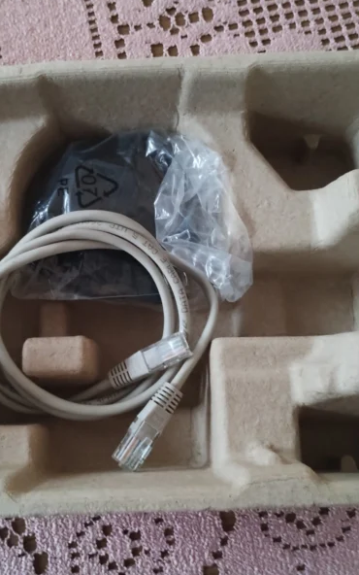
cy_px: 286
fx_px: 626
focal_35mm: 40
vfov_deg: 49.3
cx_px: 131
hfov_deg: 31.8
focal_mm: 4.27
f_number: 1.8
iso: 4578
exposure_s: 1/14.3
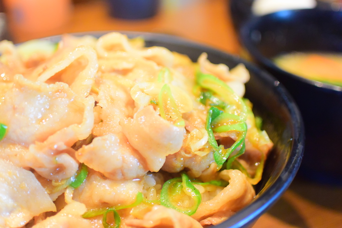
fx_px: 465
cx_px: 171
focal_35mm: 49
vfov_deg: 27.5
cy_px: 114
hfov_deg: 40.4
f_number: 1.8
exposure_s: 1/60
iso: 800
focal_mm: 18.5
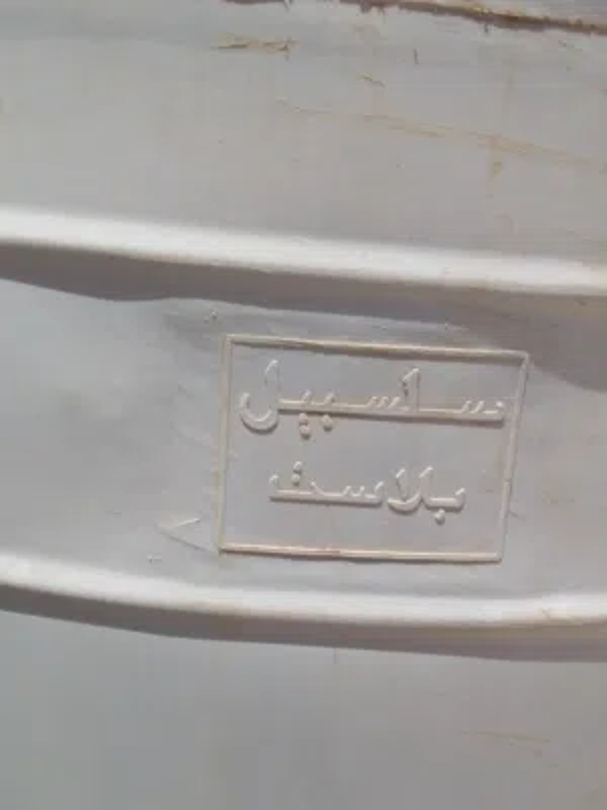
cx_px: 304
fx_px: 725
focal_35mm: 31
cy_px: 405
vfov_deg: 58.4
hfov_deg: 45.4
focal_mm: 3.3
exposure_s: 1/2707
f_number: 2.2
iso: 40
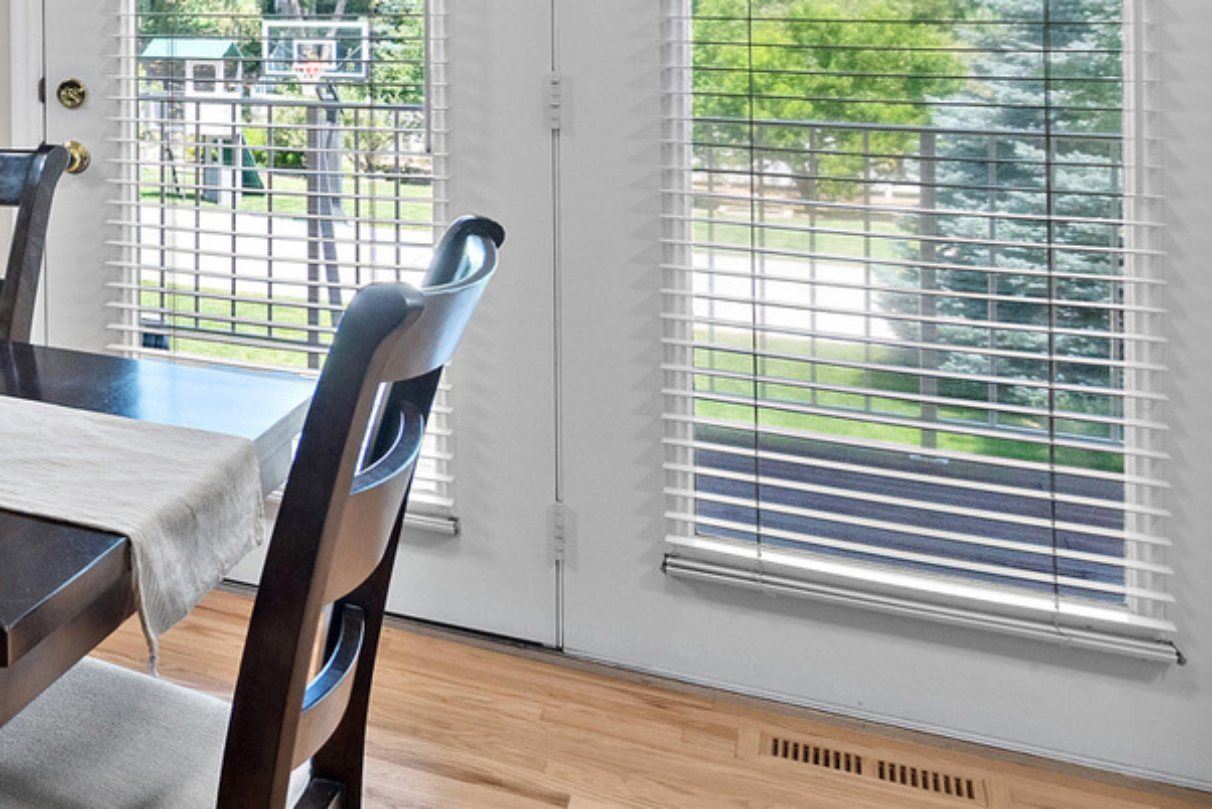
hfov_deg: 26.2
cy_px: -29
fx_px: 1718
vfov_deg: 25.0
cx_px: -676
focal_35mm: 51
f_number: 8
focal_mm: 15
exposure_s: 1/4
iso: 500
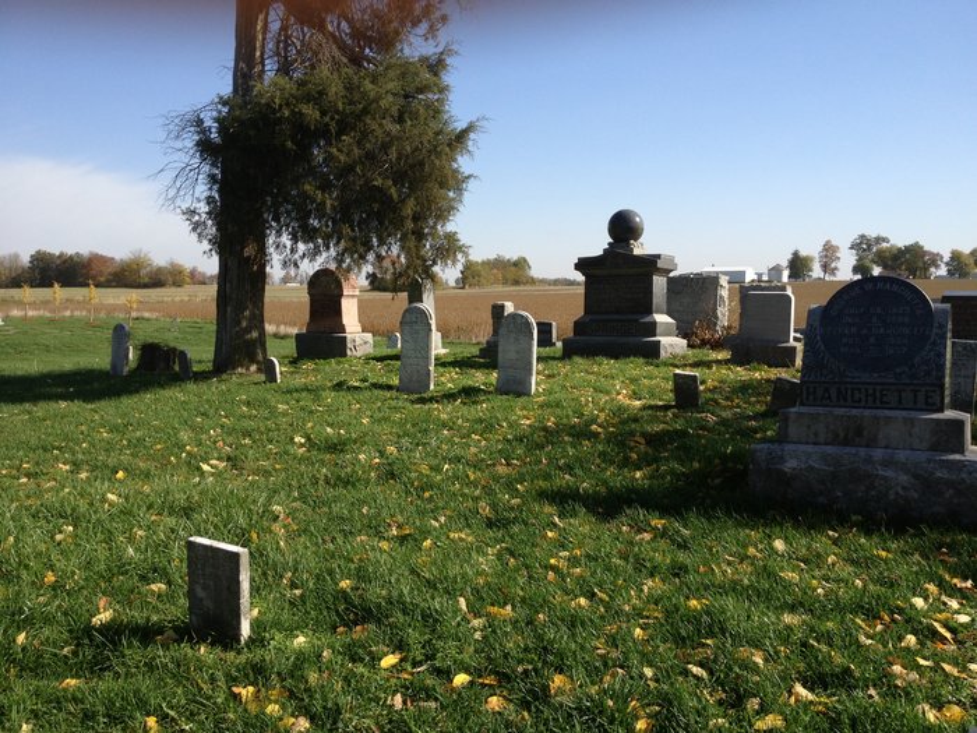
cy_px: 366
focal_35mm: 35
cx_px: 488
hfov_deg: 52.6
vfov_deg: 40.7
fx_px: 988
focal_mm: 4.28
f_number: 2.4
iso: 50
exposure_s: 1/1284
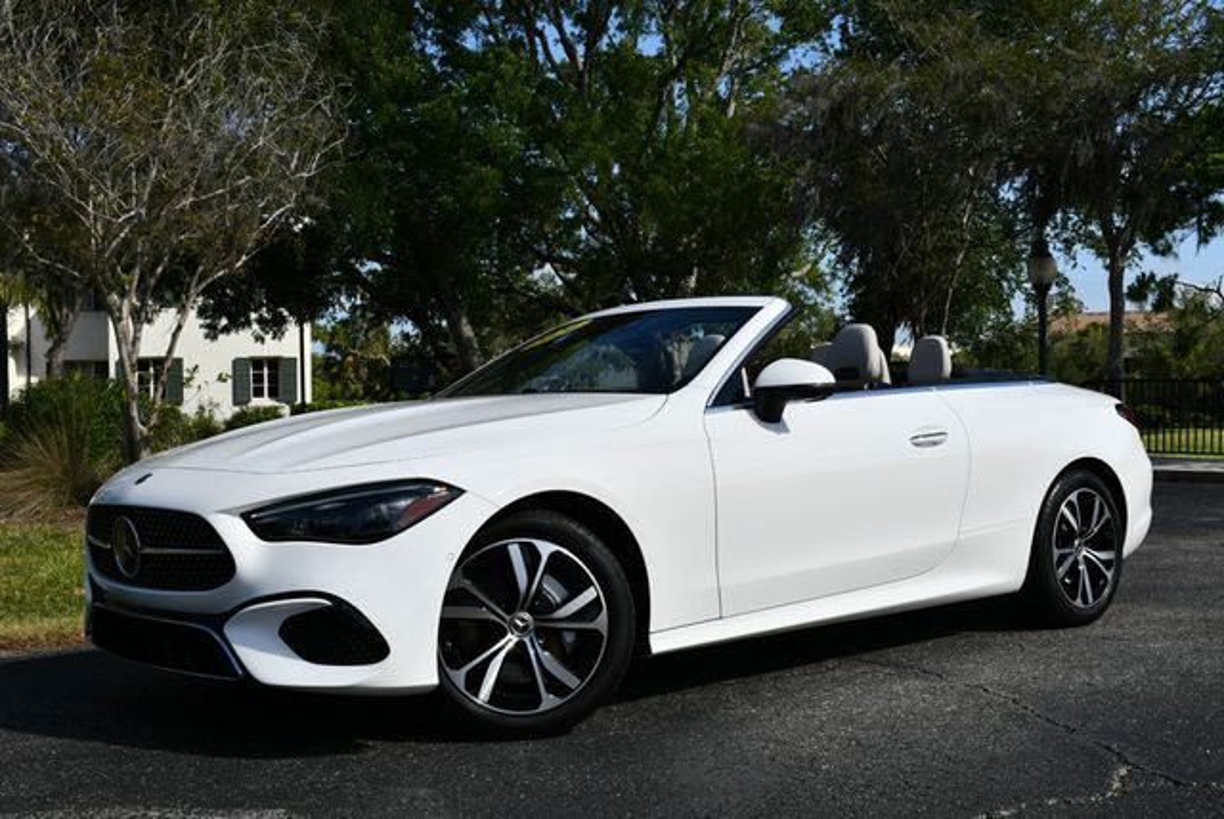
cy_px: 410
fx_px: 1497
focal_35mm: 44
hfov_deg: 44.5
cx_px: 612
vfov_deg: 30.6
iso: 100
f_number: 9
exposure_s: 1/400
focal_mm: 22
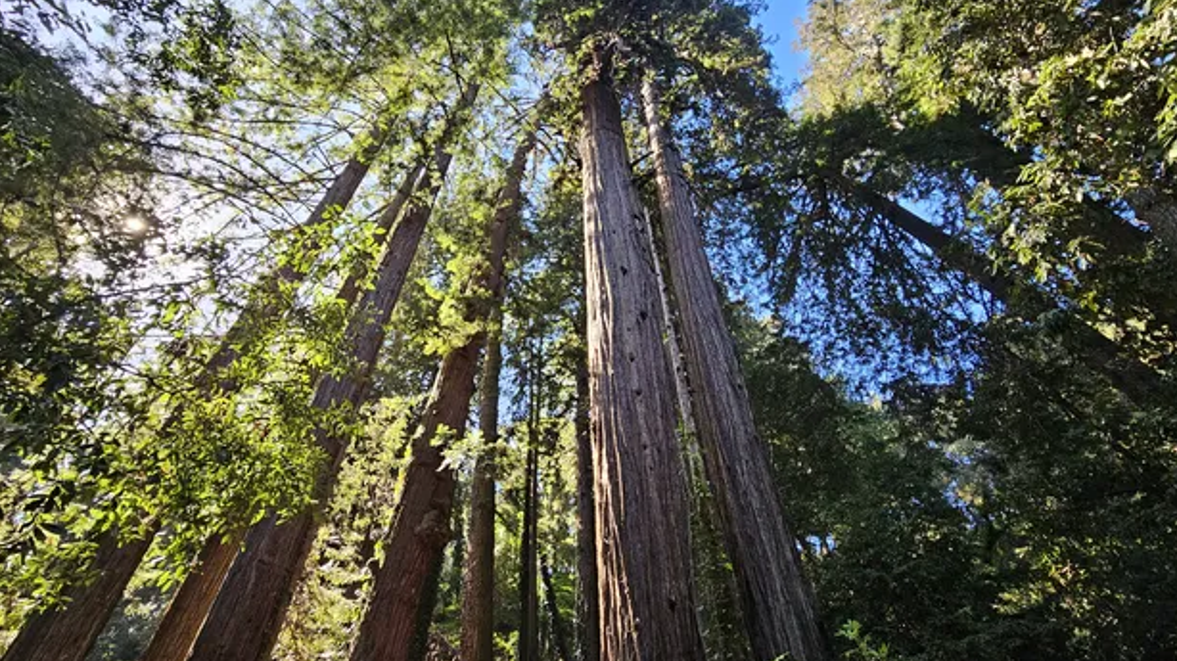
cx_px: 600
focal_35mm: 15
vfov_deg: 70.5
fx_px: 468
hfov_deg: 103.0
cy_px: 322
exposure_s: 1/120
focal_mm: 2.2
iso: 64
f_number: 2.2
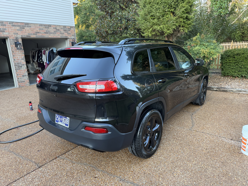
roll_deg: +2.8
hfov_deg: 71.6
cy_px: 93
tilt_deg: -14.3
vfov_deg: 56.8
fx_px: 172
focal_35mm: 24
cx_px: 124
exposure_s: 1/120
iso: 200
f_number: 1.78
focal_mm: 6.76
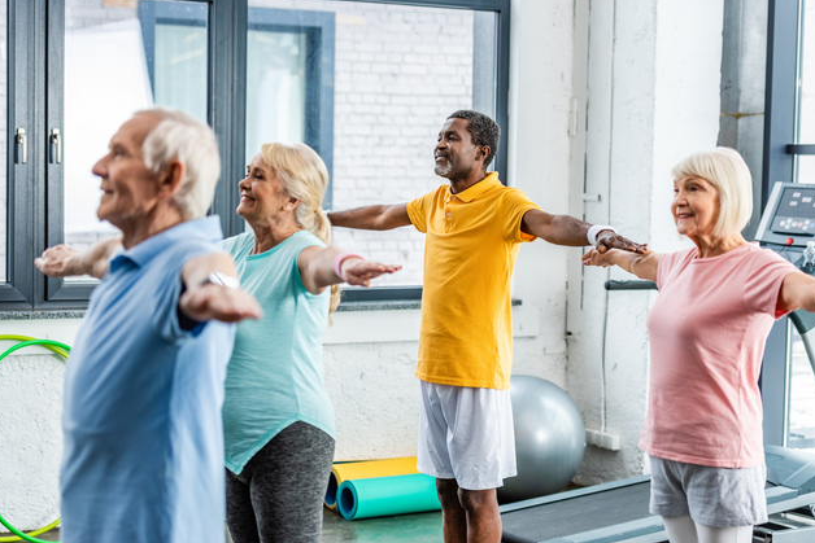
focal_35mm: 71
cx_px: 406
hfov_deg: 28.4
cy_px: 270
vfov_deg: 19.2
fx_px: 1608
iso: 640
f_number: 3.2
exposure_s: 1/200
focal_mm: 70
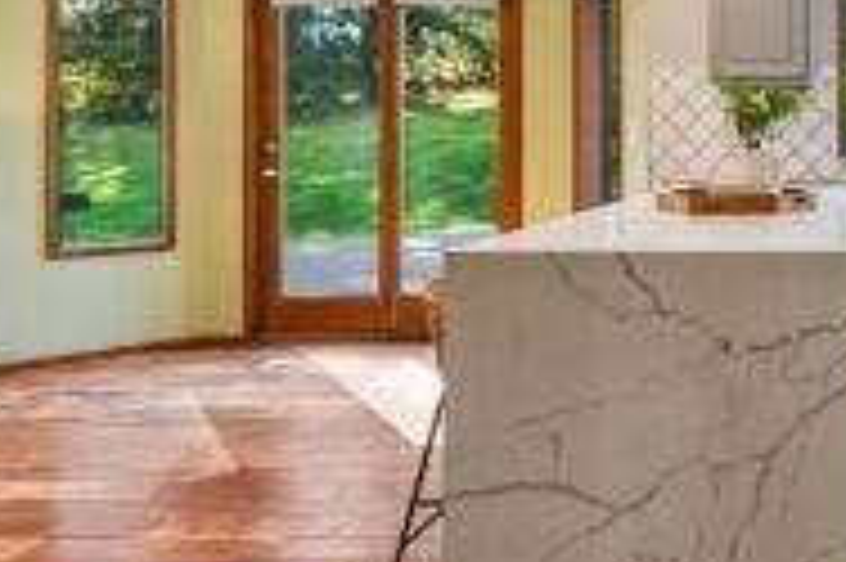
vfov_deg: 40.8
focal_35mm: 32
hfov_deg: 47.6
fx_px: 751
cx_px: 864
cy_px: 223
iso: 6400
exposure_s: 1/60
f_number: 8
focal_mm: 15
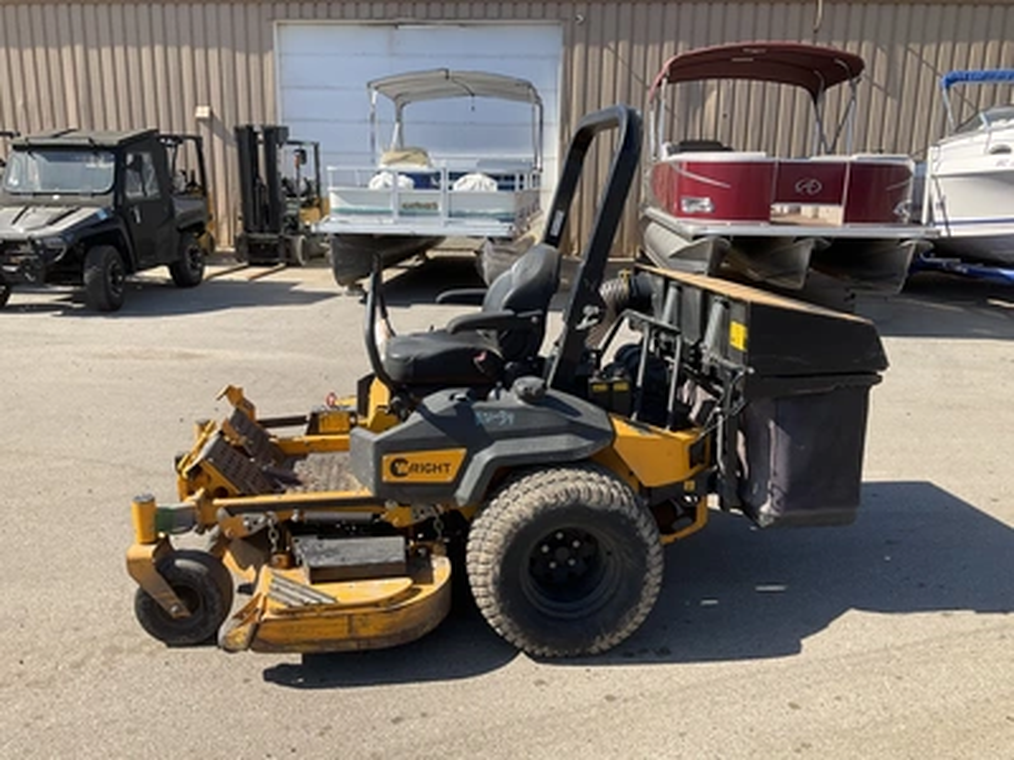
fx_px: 849
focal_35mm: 29
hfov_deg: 61.7
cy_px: 380
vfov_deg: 48.2
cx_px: 507
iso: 25
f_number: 1.8
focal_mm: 3
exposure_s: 1/1076
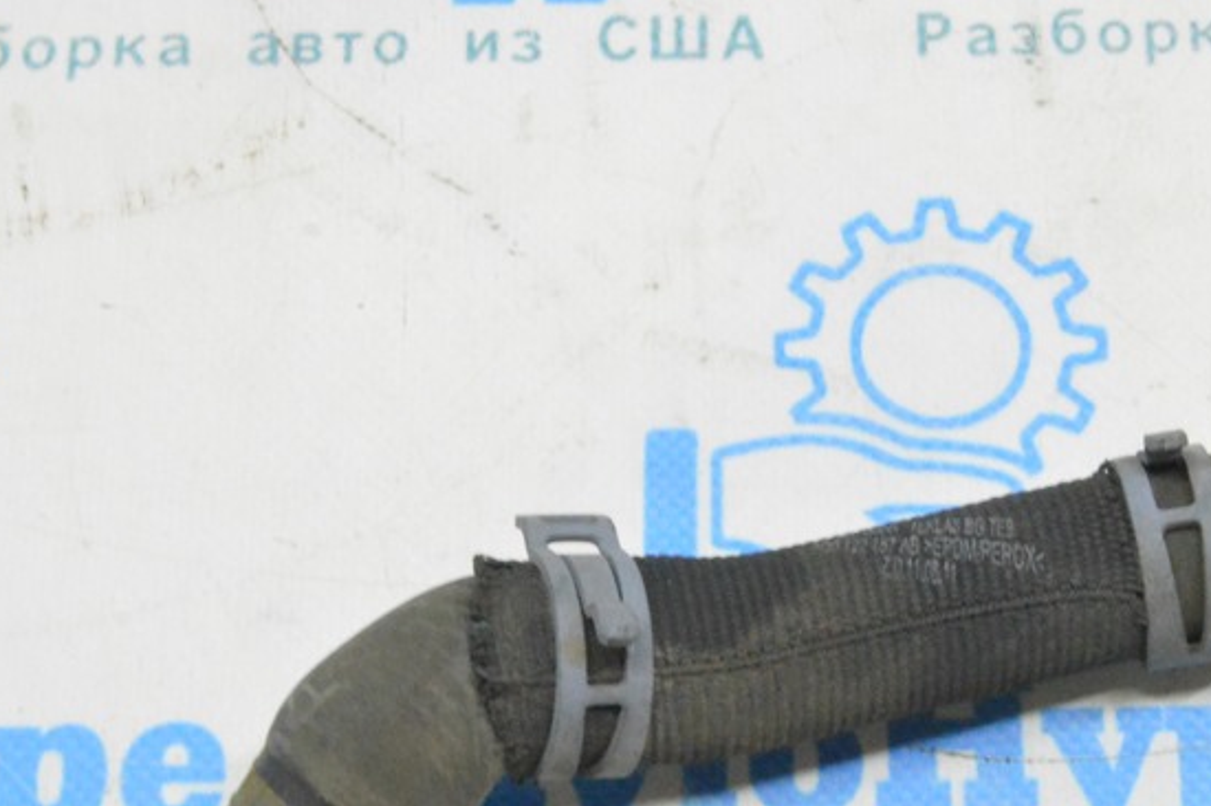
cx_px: 819
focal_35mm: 95
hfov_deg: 21.4
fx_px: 3194
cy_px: 501
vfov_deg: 14.4
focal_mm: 34
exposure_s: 1/15
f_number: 20
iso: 6400
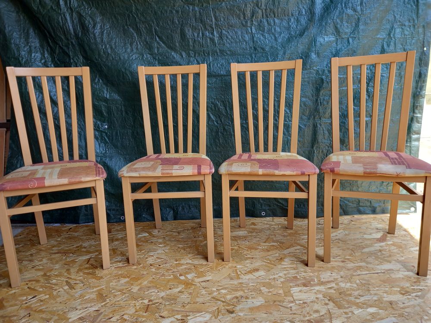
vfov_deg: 54.9
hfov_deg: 69.4
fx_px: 311
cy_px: 162
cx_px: 216
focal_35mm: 25
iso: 32
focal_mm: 4.6
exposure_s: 1/60
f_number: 2
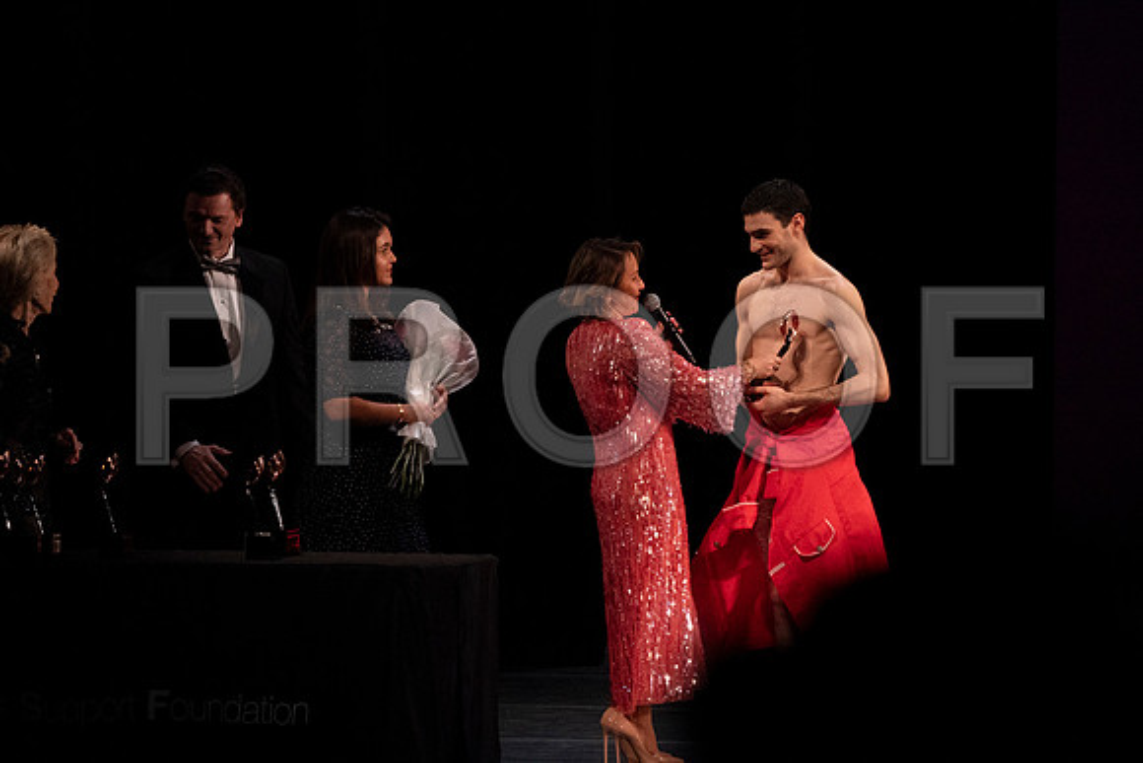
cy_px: 382
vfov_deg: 3.5
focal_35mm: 394
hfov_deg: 5.2
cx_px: 572
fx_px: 12512
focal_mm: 394
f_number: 10
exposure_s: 1/500
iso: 12800
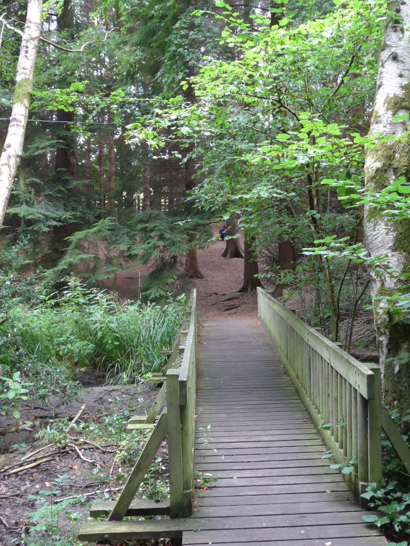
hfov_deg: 37.7
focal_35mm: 38
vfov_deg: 48.9
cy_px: 304
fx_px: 600
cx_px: 230
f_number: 2
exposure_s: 1/125
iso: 400
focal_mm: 6
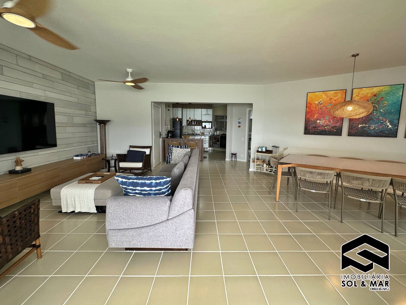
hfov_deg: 98.2
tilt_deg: -5.8
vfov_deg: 81.7
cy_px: 146
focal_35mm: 15
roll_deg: -1.0
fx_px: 176
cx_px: 205
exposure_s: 1/120
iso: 80
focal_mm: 2.22
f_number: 2.2
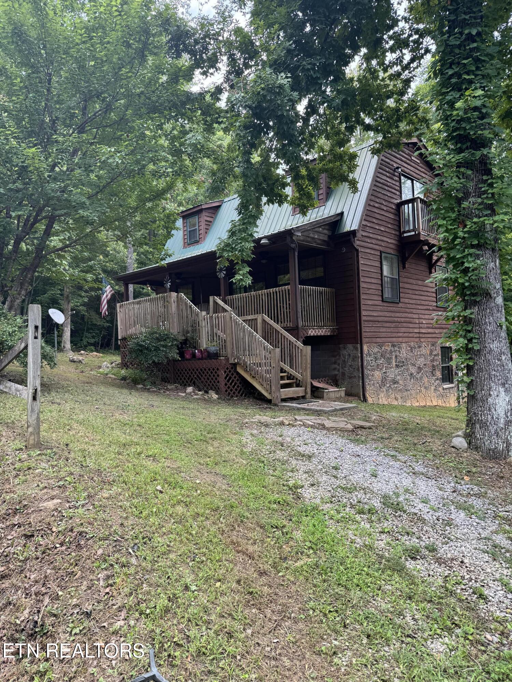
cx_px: 256
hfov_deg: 56.8
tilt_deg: +1.7
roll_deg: +3.1
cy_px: 341
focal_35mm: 24
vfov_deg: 71.6
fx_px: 473
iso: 80
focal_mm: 6.76
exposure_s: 1/323
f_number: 1.78
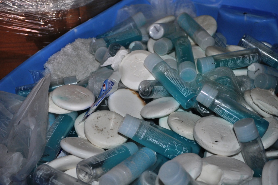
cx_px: 139
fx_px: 416
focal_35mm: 54
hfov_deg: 36.9
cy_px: 92
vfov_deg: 25.0
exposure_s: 1/60
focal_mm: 36
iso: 640
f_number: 5
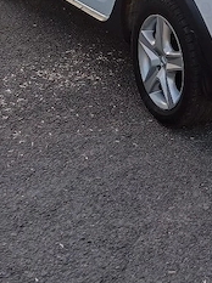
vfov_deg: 21.8
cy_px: -10
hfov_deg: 15.7
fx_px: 704
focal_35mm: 86
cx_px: 319
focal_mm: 4.65
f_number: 1.8
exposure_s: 1/154
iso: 50
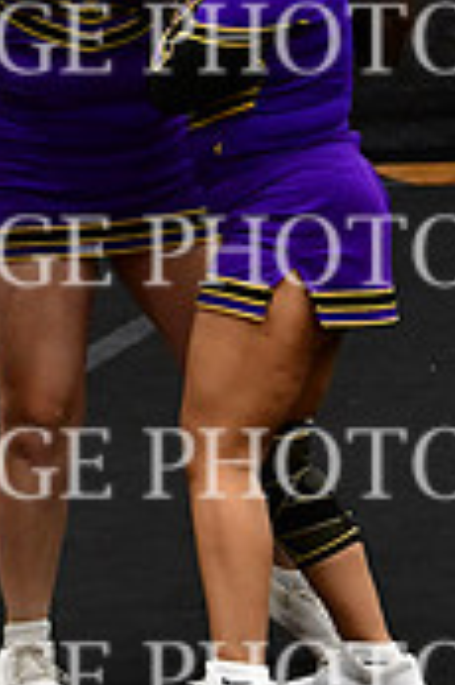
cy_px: -281
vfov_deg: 4.3
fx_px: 9061
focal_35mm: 477
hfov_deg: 2.9
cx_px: 117
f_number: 4
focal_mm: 95
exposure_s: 1/500
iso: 4000
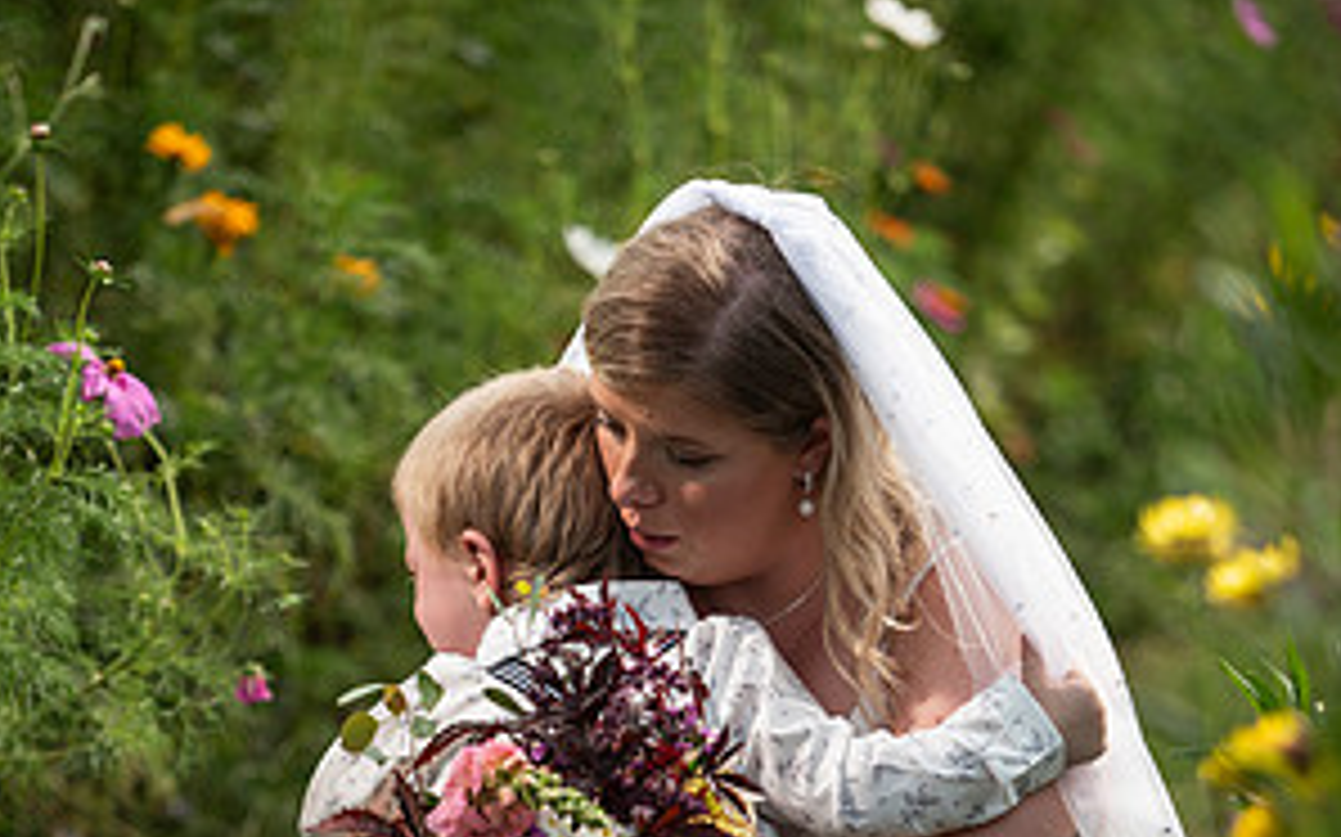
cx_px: 670
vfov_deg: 6.9
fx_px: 6868
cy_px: 927
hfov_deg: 11.2
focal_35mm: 188
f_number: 2.8
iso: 125
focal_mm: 122
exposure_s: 1/1600
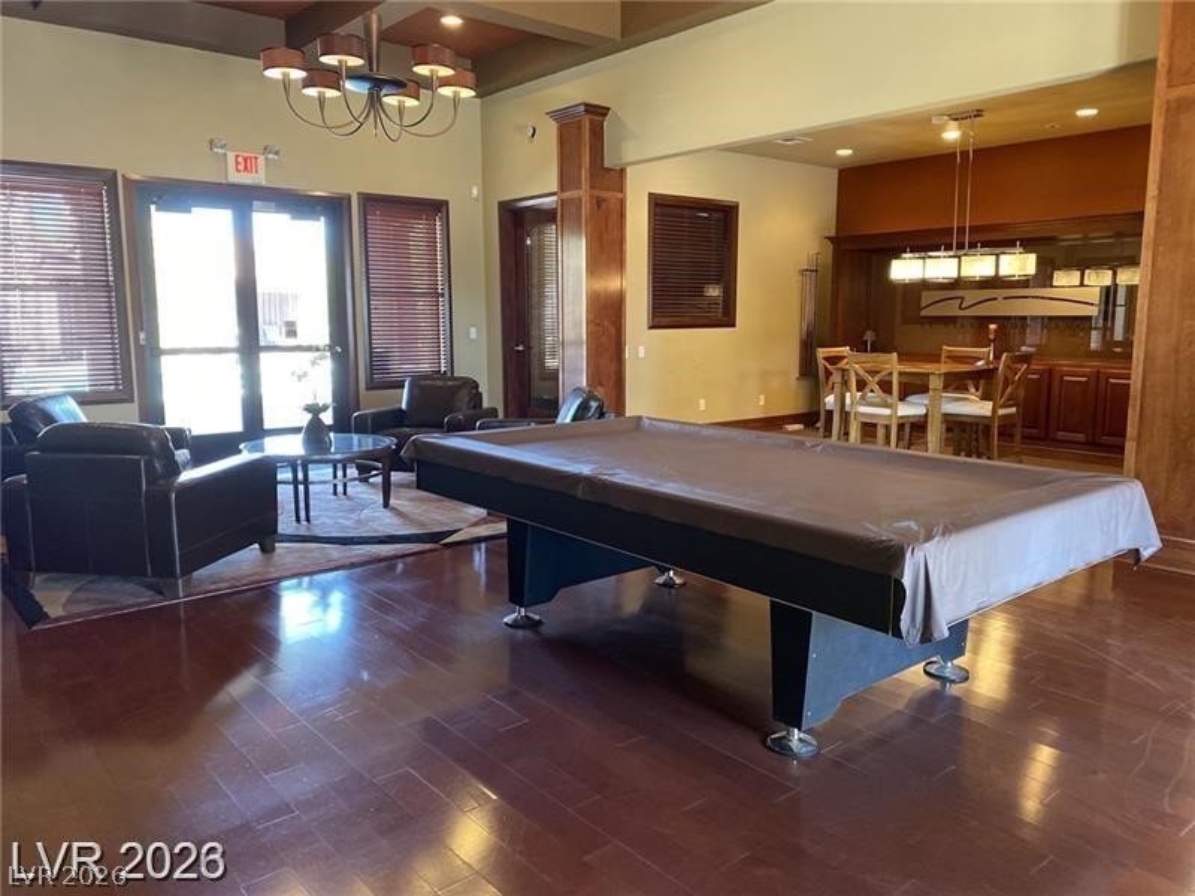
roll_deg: +0.5
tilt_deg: -8.3
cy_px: 448
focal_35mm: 26
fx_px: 898
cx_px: 598
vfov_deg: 53.1
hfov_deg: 67.3
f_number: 1.8
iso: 400
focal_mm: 4.25
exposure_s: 1/60
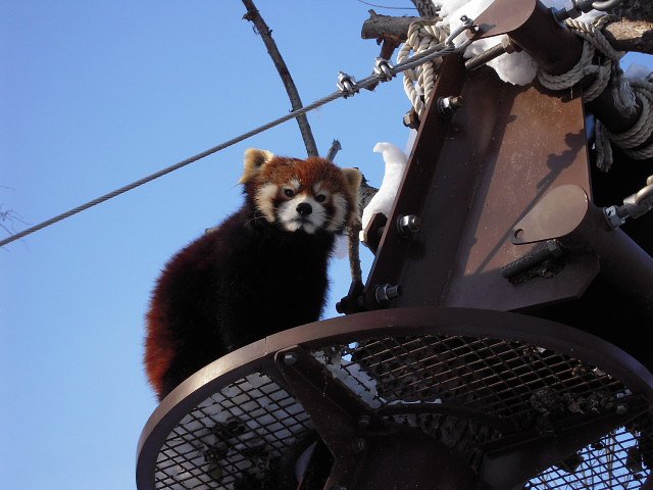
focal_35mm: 105
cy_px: 245
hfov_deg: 18.7
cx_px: 326
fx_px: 1981
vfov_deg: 14.1
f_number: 5.6
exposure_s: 1/250
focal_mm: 18.8
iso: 100
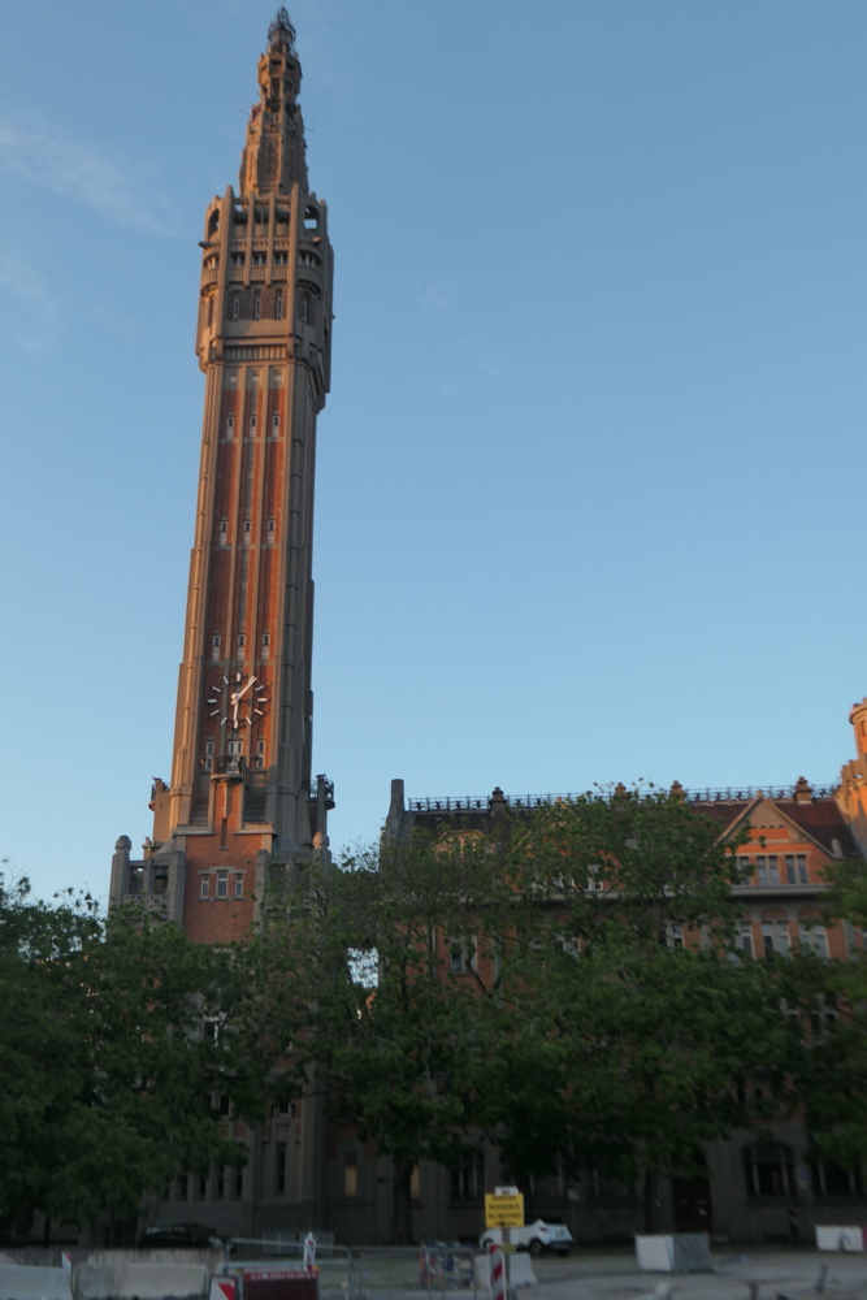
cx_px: 434
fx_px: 1264
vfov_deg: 54.4
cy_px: 650
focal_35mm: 35
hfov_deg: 37.9
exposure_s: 1/200
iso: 200
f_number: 3.7
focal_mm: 12.8
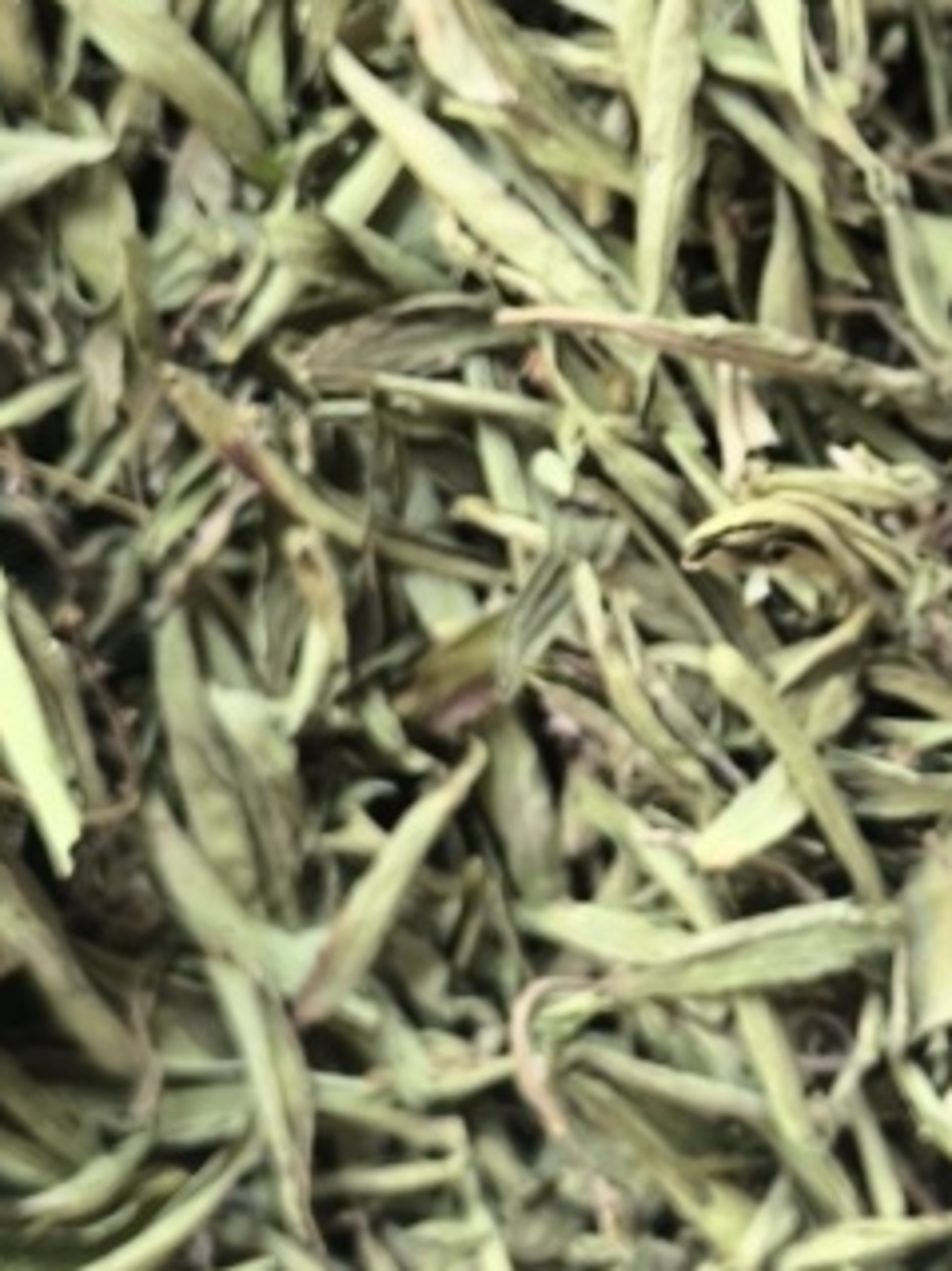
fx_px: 2825
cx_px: 745
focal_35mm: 77
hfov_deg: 19.0
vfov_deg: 25.3
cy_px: 568
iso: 320
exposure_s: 1/100
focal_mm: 6.14
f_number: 1.65
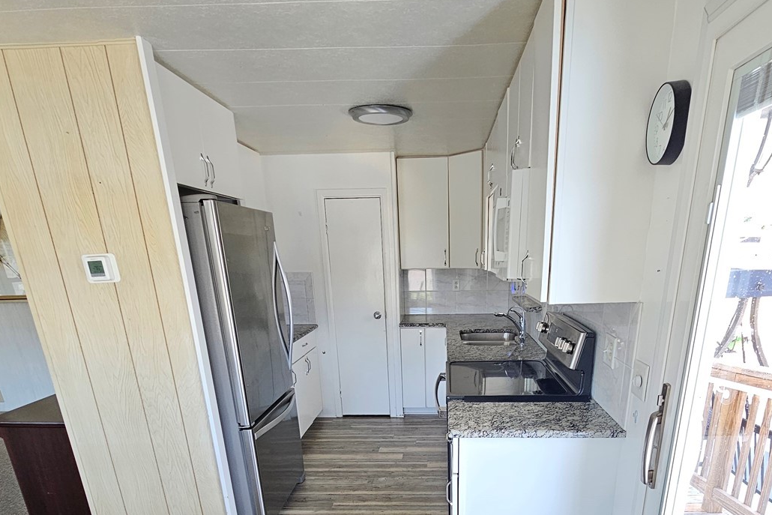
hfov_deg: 80.9
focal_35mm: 21
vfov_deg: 53.8
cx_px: 426
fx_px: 450
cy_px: 440
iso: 80
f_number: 2.2
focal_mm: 2.2
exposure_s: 1/60
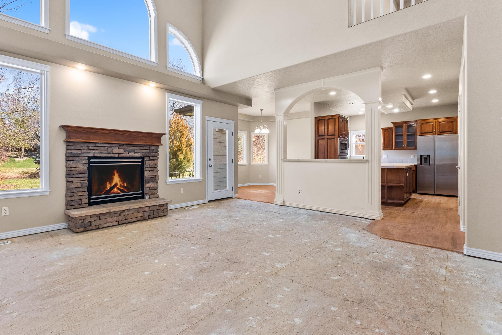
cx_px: 229
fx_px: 237
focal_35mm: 17
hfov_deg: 93.0
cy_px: 163
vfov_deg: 70.4
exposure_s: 1/5
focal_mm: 14
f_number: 11
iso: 800
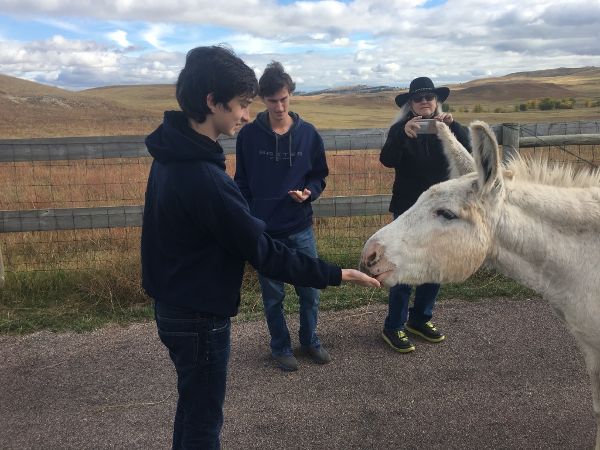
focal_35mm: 29
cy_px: 225
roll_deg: +5.6
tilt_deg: -12.3
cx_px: 300
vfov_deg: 48.2
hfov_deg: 61.7
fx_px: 503
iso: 25
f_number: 2.2
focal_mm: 4.15
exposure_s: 1/927
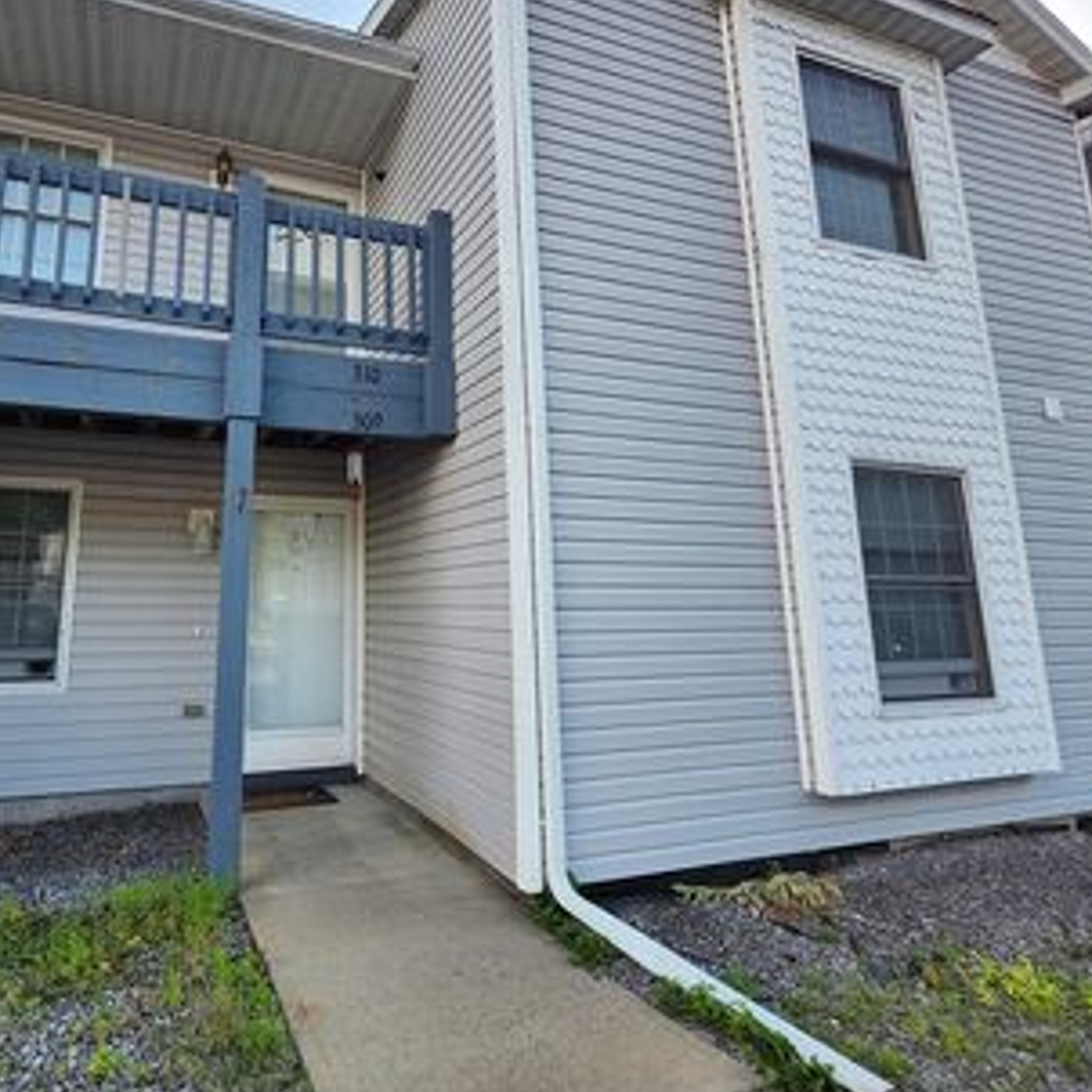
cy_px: 468
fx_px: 678
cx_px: 372
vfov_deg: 77.2
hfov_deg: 75.5
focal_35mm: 19
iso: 40
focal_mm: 1.74
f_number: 2.2
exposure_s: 1/722
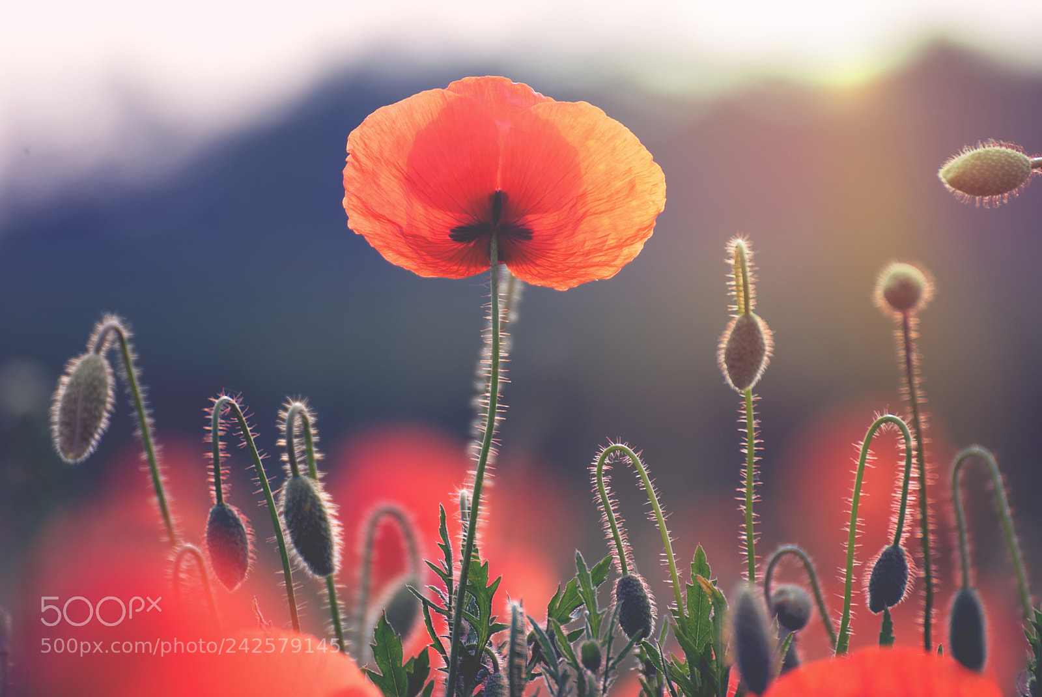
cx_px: 521
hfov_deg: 5.5
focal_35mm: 375
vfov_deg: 3.7
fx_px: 10864
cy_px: 348
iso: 100
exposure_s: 1/160
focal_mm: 250
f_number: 5.6
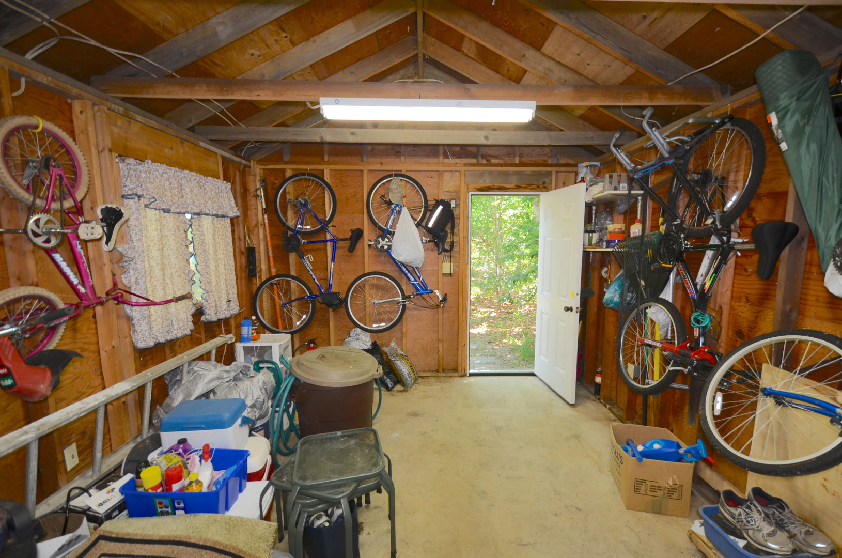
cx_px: 421
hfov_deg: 100.5
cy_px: 279
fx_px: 350
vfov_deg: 77.1
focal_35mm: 15
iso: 400
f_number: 3.5
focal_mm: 10
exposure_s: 1/60
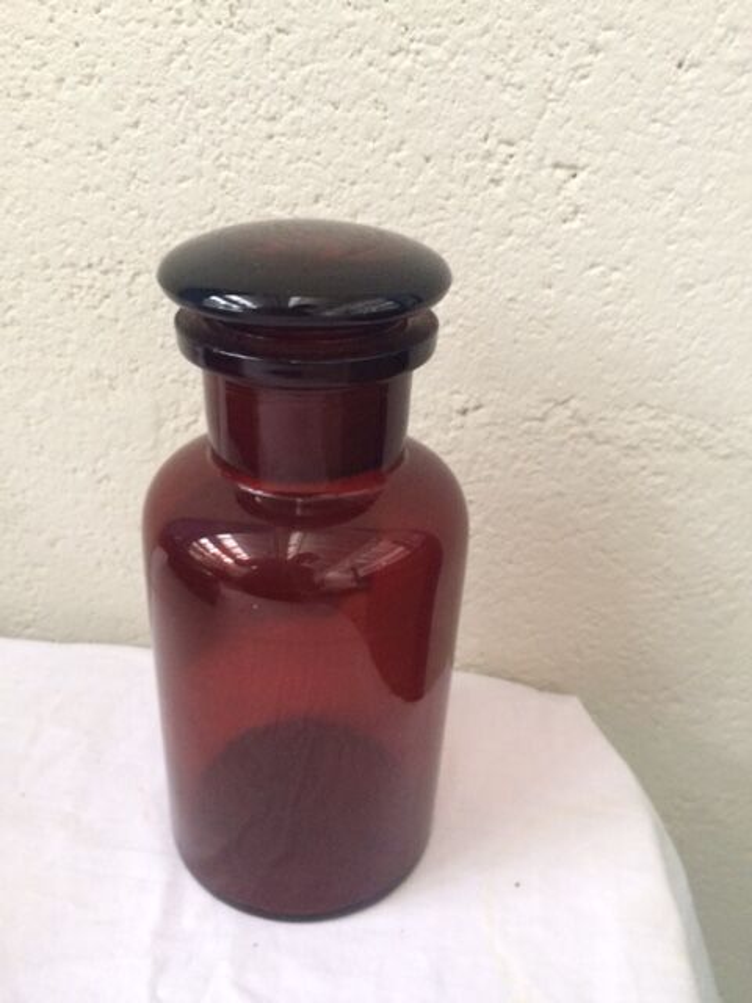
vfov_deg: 61.7
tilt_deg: -31.1
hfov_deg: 48.2
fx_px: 840
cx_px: 376
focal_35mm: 29
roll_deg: -3.1
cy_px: 502
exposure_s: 1/33
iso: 250
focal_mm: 4.15
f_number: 2.2
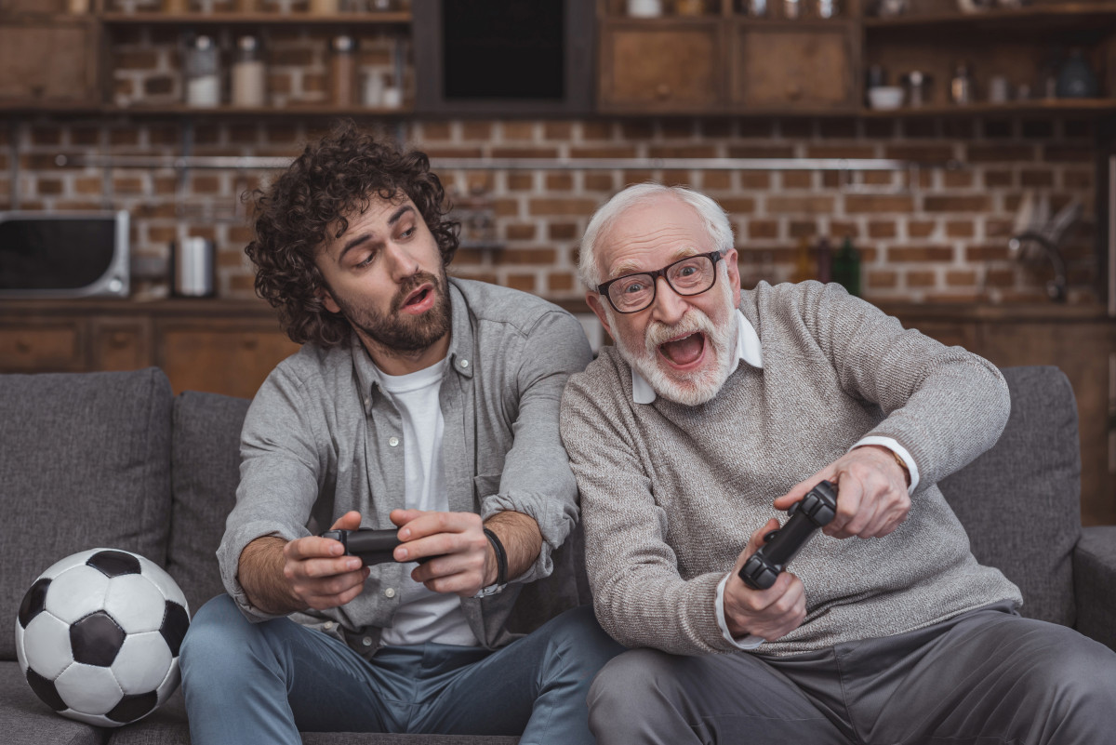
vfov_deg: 16.1
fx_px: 2636
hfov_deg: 23.9
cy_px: 372
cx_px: 558
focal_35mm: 85
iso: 125
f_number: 4
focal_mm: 85
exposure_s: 1/160
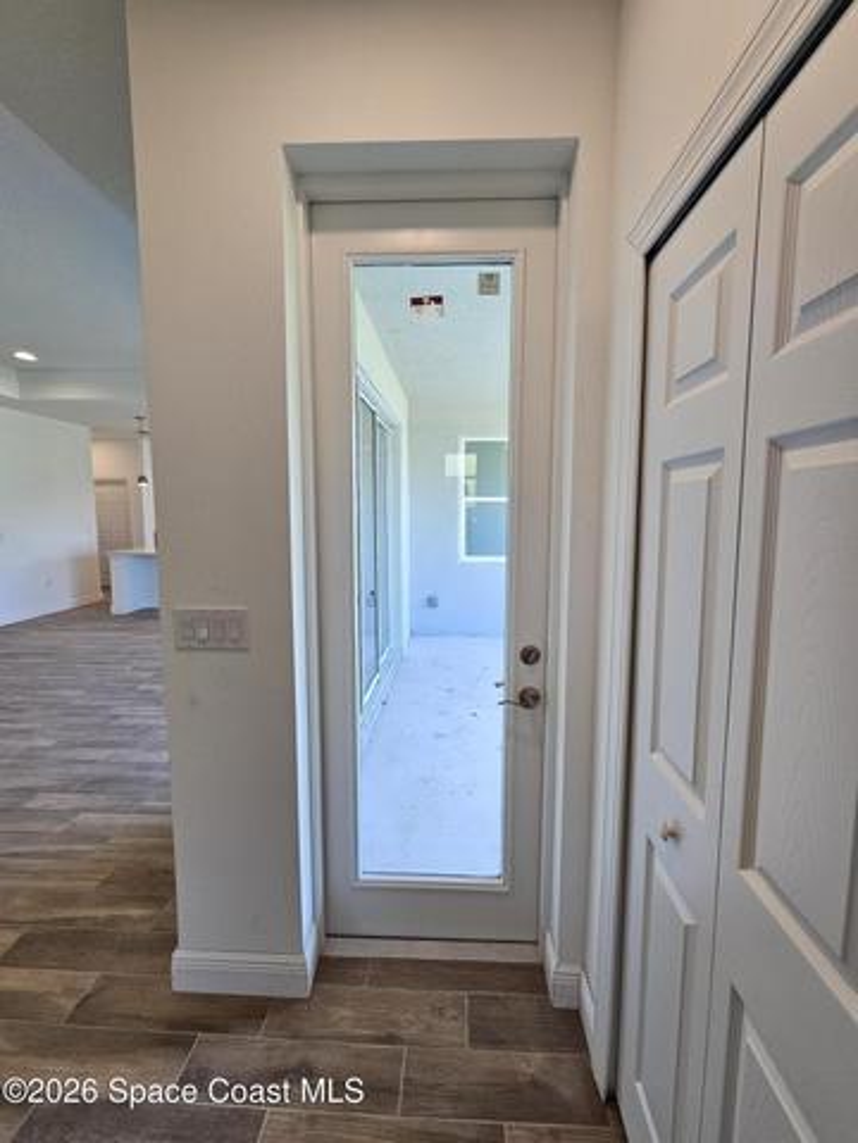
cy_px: 572
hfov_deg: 89.9
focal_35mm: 13
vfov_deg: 106.2
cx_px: 429
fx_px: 430
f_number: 2.2
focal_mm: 2.2
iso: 64
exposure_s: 1/60
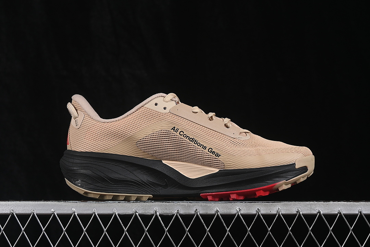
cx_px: 185
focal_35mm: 75
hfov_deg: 27.0
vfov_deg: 18.2
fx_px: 771
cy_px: 124
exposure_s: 1/80
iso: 160
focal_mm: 50
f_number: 8
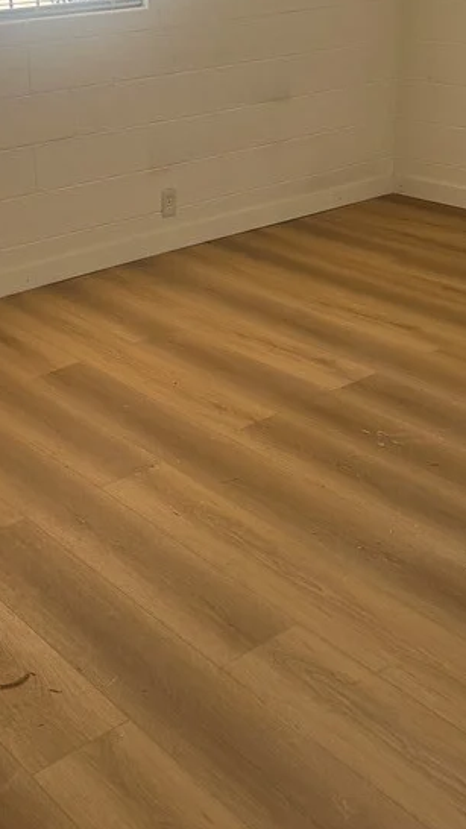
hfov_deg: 24.2
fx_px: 1077
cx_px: 135
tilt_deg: -16.7
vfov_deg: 41.2
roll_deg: +2.1
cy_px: 234
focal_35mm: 49
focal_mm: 6.76
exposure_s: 1/121
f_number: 1.78
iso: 125
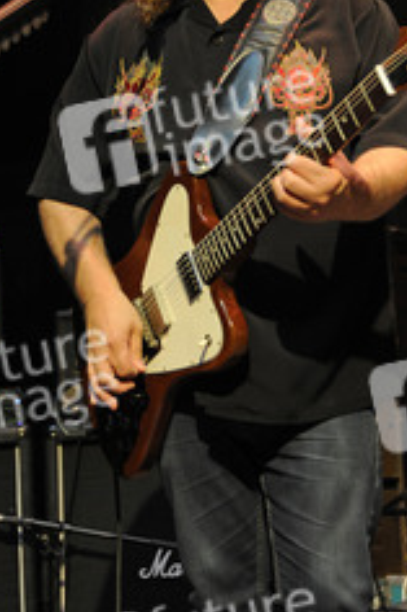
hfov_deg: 17.4
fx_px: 1325
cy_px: 262
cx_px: 267
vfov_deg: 26.0
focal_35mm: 78
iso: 1600
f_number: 2.8
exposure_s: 1/200
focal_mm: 46
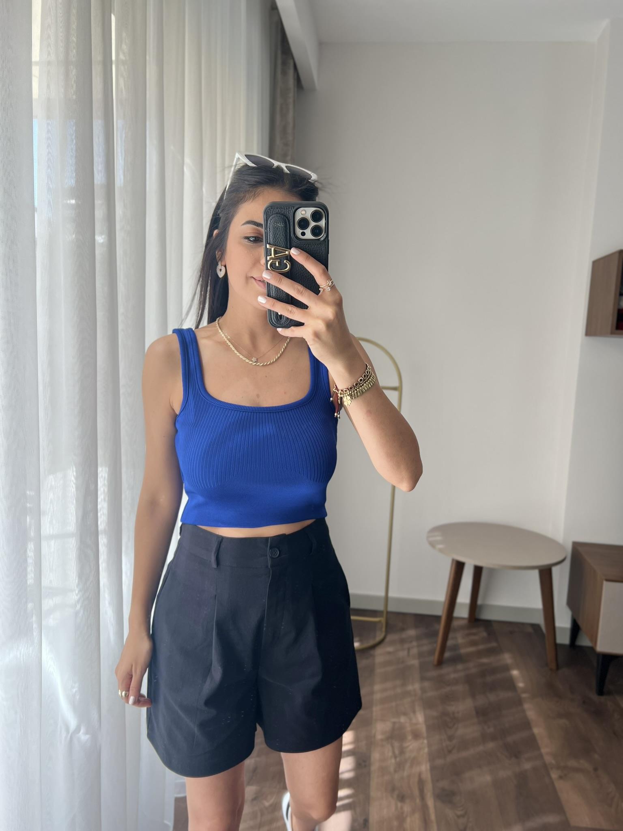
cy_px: 416
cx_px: 312
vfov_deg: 67.3
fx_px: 624
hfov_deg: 53.1
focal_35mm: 26
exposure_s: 1/123
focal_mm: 5.7
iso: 32
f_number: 1.5
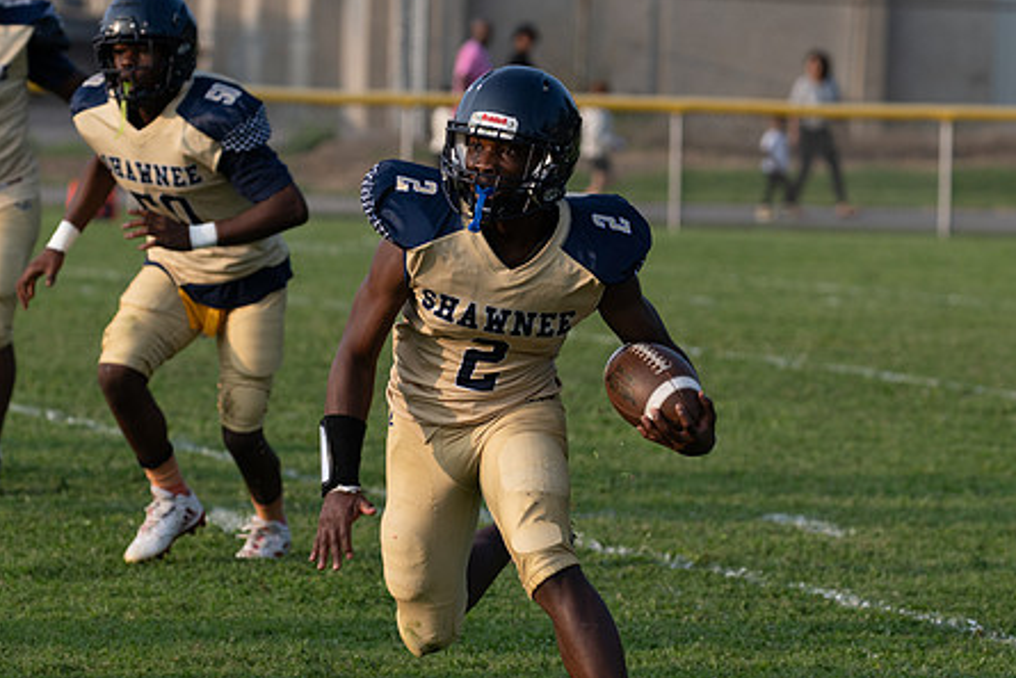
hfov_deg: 8.4
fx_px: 6888
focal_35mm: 244
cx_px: 451
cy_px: 441
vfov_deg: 5.6
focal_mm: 170
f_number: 4.5
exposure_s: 1/1000
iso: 360
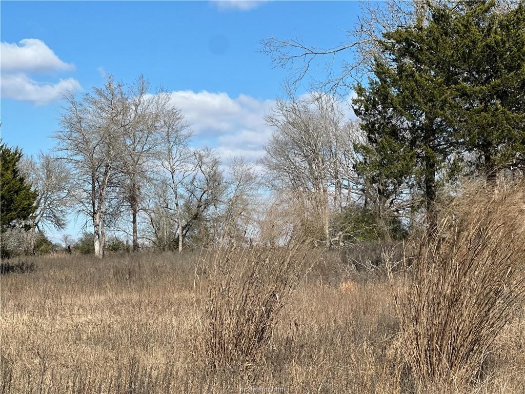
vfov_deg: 19.1
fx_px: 1168
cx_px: 262
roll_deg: +0.4
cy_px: 197
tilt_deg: +5.9
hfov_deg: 25.3
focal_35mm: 77
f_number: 2.8
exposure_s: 1/827
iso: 32
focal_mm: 9
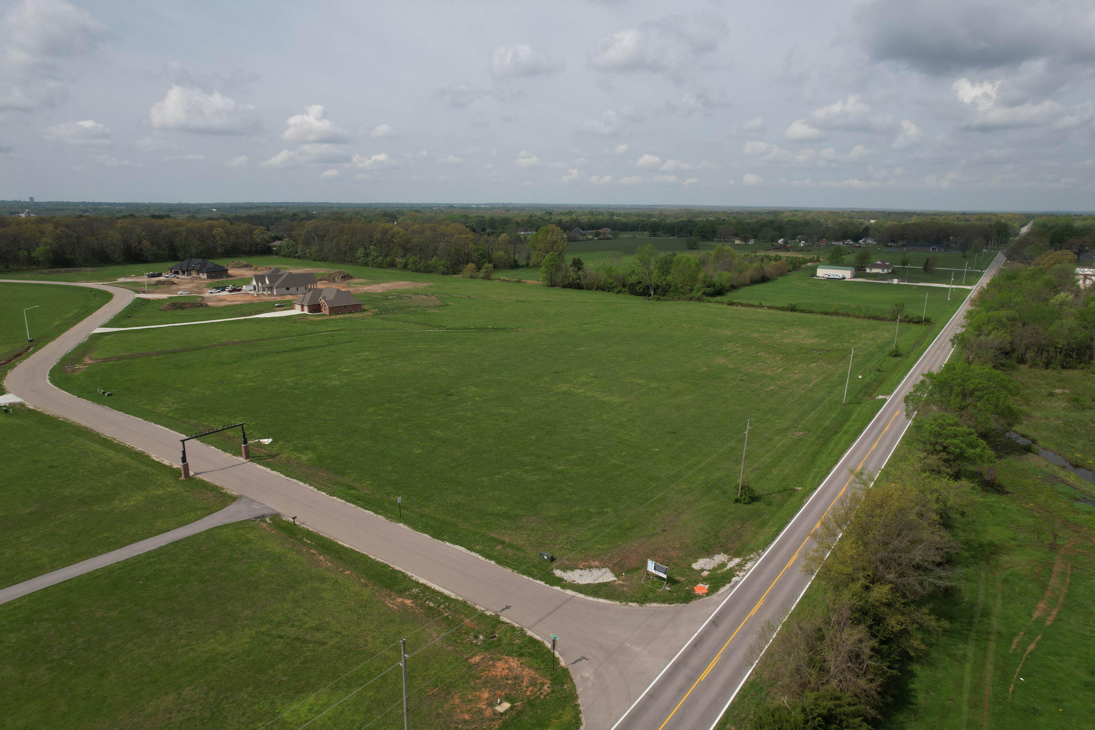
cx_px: 548
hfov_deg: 78.6
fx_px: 669
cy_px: 365
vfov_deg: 57.2
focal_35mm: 22
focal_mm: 8.38
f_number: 2.8
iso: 100
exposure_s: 1/3000
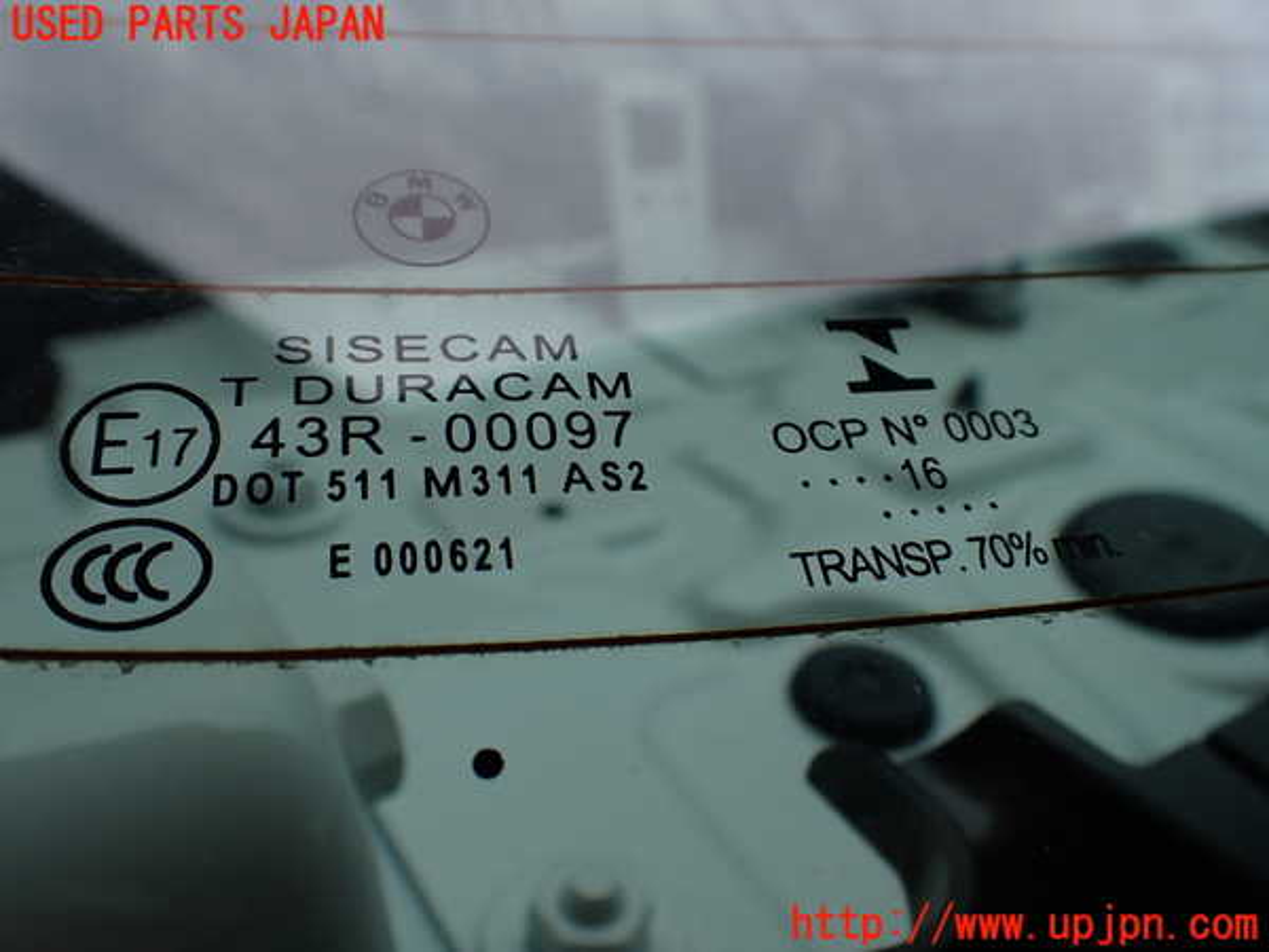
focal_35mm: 30
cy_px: 476
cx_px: 634
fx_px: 1100
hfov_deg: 60.0
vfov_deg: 46.8
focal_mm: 5.4
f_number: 3.2
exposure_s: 1/800
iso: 100
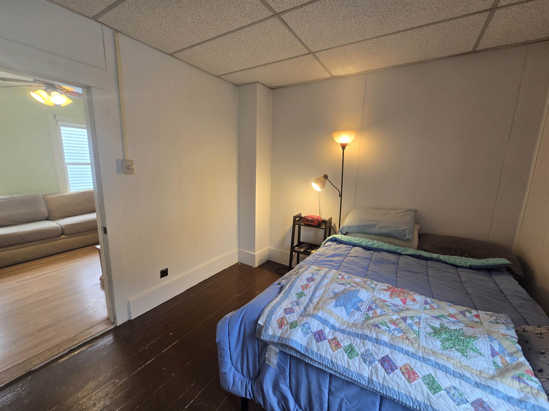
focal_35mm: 13
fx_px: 206
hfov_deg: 106.2
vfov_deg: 89.9
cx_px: 274
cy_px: 206
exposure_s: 1/60
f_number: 2.2
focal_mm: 2.2
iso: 80
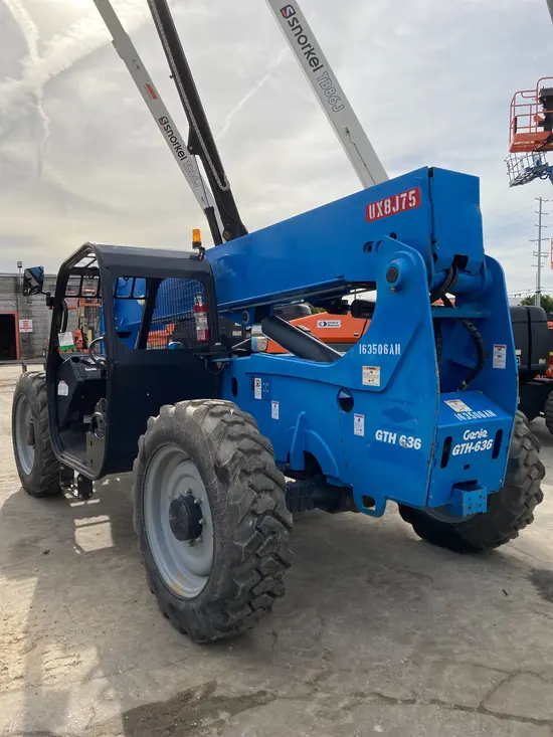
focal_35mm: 28
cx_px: 276
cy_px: 368
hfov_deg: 49.8
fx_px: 596
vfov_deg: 63.4
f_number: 1.8
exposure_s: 1/2857
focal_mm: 3.99
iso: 20
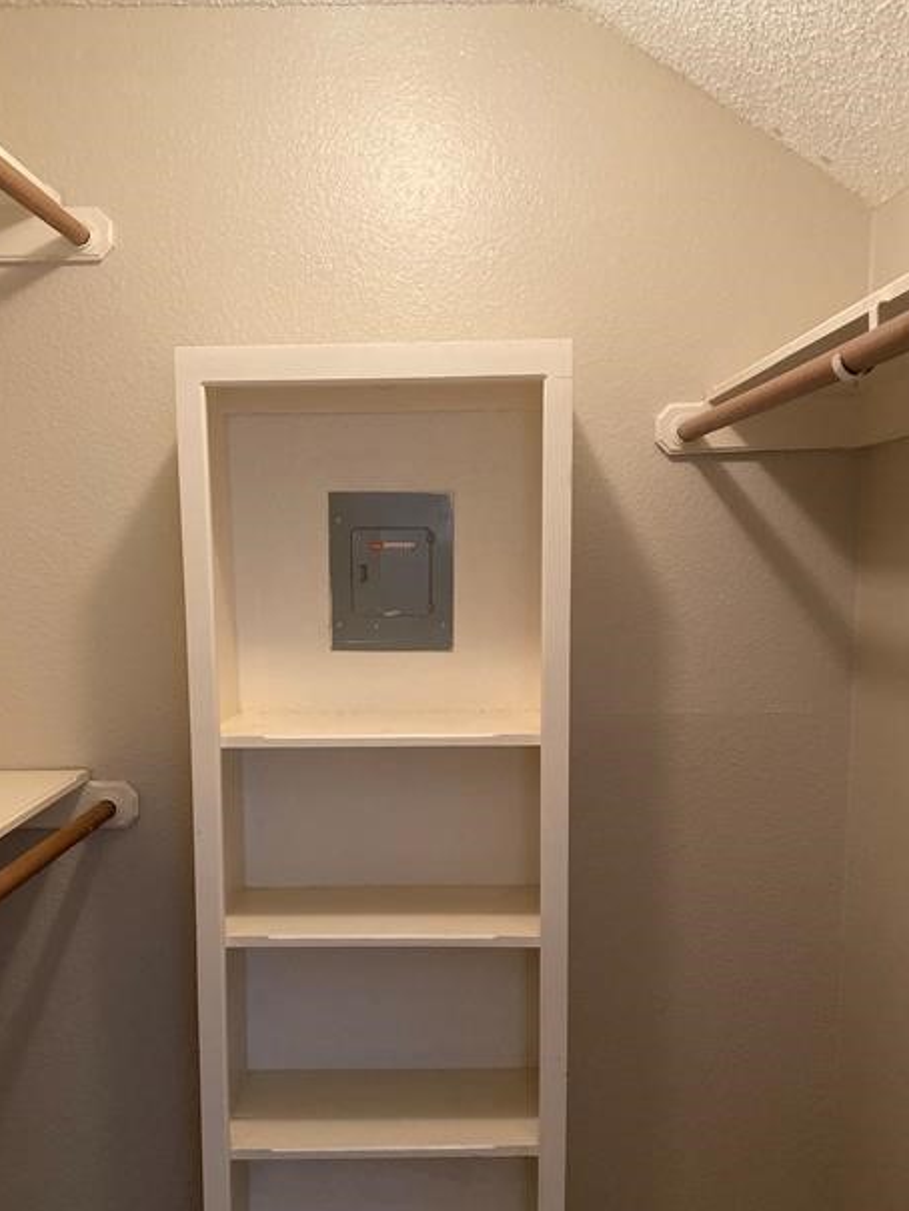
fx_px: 1155
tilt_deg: -7.8
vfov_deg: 54.9
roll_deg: -0.2
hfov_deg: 42.9
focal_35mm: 33
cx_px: 428
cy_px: 733
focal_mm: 4.25
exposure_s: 1/60
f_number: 1.8
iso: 250
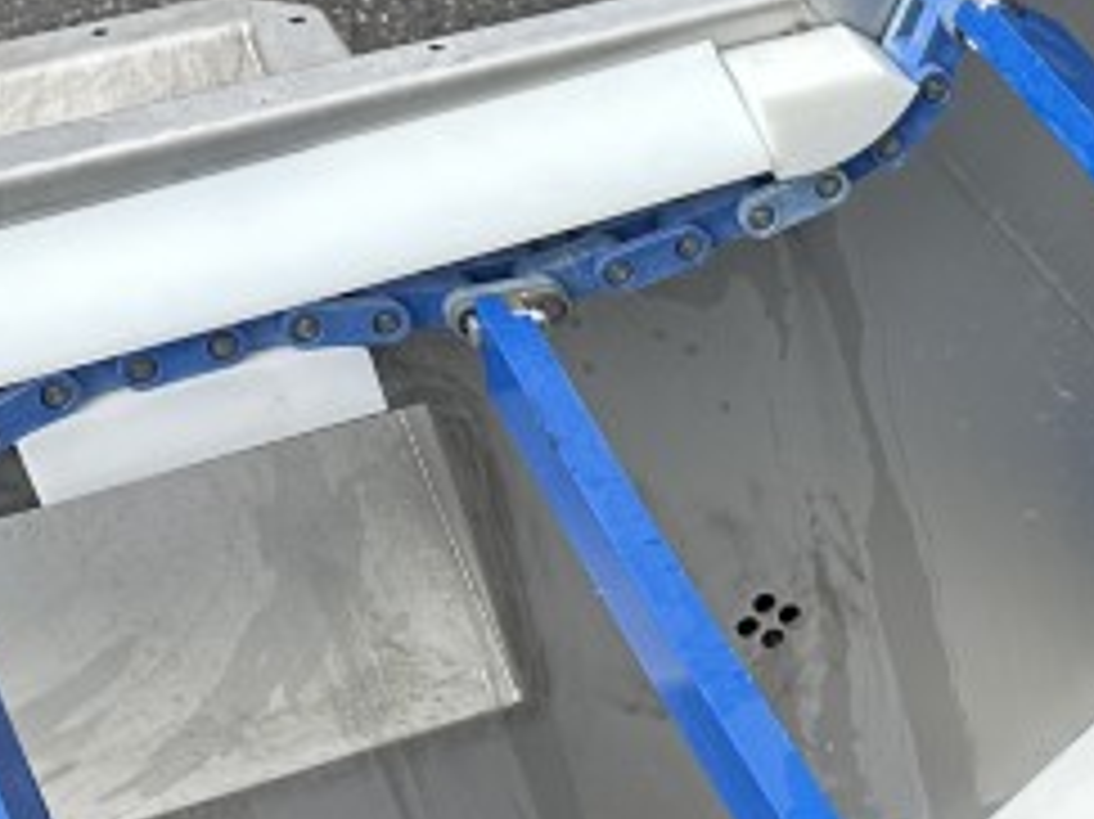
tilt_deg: -43.3
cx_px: 1774
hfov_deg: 17.0
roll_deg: -2.2
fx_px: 3190
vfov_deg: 14.0
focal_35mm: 101
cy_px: 1080
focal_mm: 6.86
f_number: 1.78
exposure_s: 1/962
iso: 80
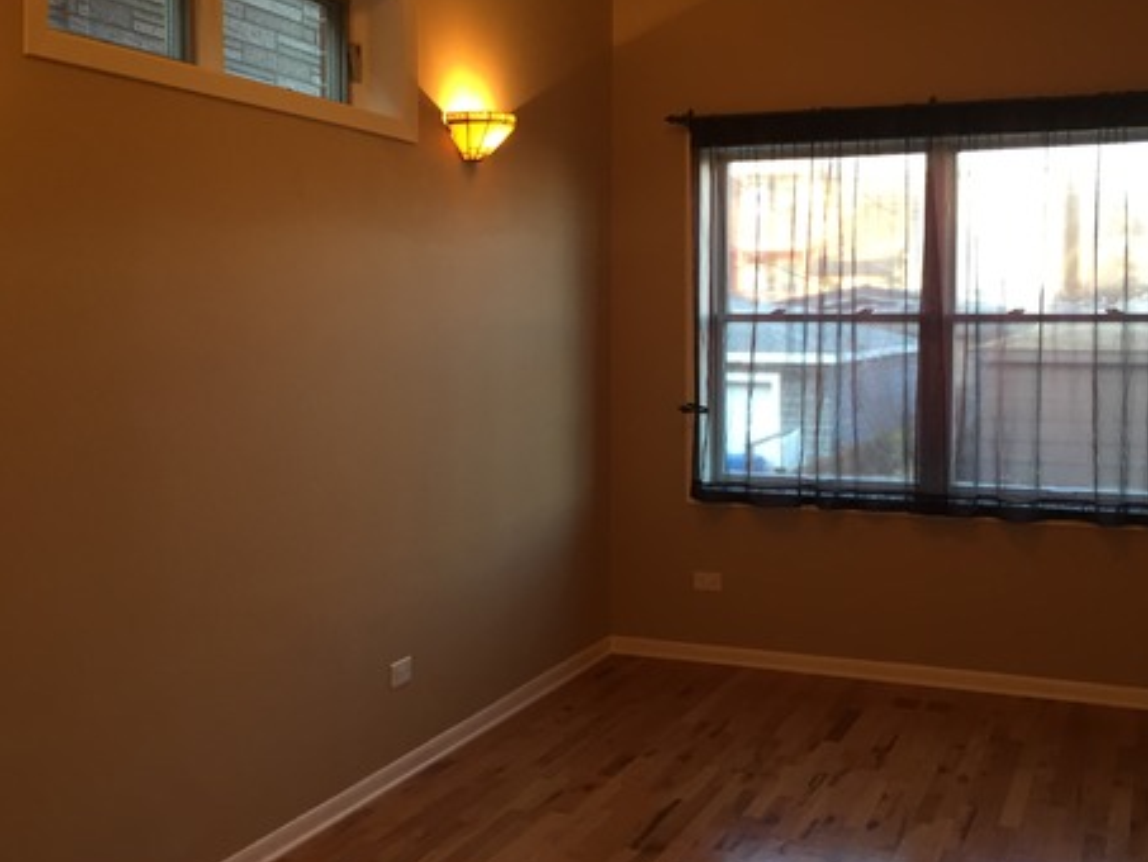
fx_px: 1360
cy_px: 370
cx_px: 601
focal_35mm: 41
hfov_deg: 45.7
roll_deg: +0.0
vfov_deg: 35.1
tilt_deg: -2.6
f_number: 2.2
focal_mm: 4.15
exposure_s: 1/30
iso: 80
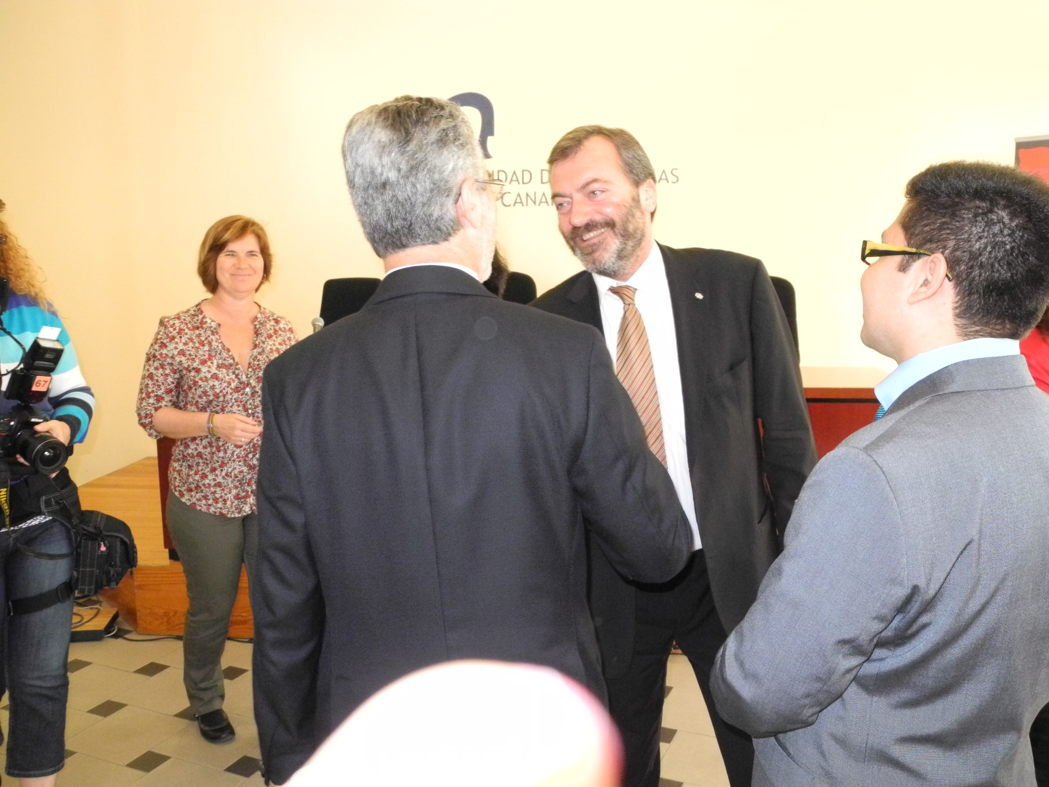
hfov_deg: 56.8
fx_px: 970
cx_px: 524
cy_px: 394
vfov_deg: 44.2
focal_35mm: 32
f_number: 2.8
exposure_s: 1/104
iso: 800
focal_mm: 6.8
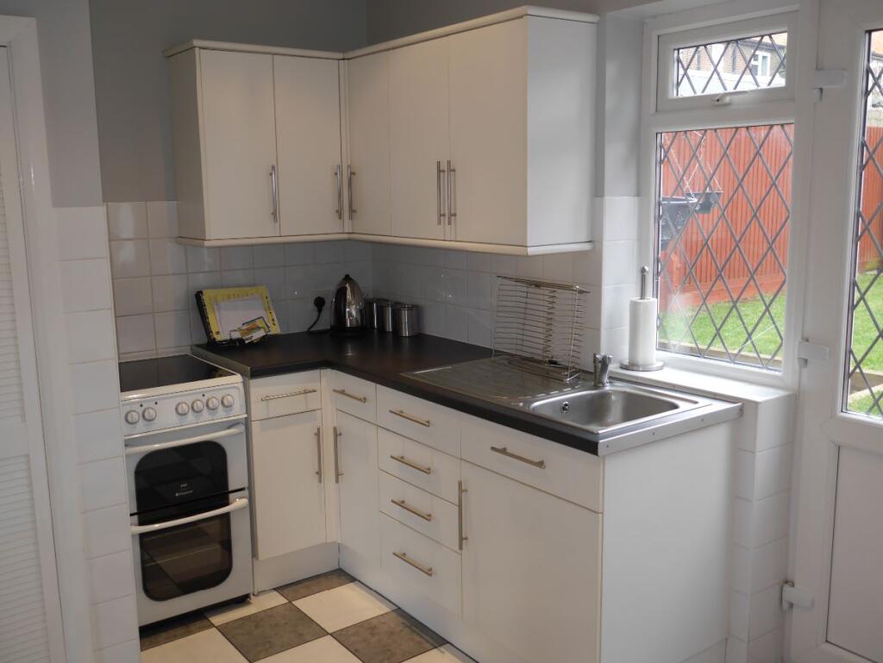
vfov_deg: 41.8
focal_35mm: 34
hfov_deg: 53.9
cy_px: 332
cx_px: 442
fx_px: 868
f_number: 4
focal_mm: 17
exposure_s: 1/30
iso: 200
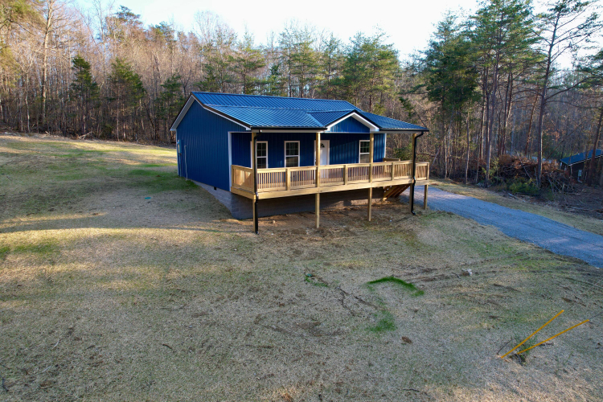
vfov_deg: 57.2
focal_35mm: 22
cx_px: 302
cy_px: 201
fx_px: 368
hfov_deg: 78.6
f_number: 2.8
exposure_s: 1/200
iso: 100
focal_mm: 8.38
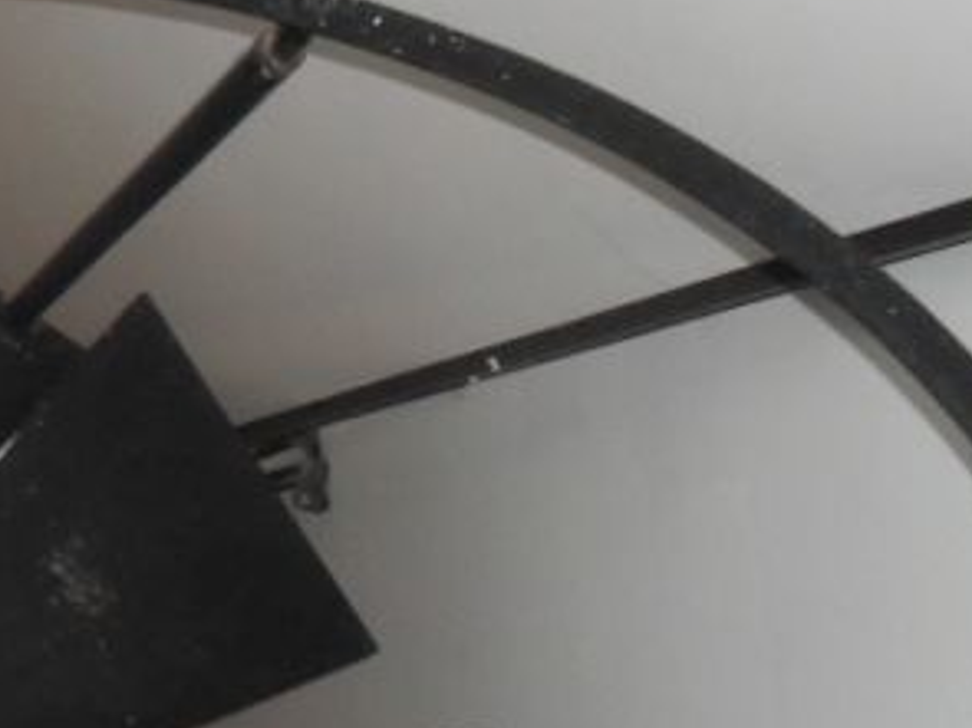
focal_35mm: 95
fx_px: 2666
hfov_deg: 19.5
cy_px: 198
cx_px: -194
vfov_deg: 15.5
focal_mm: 6.3
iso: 200
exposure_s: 1/45
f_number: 3.2
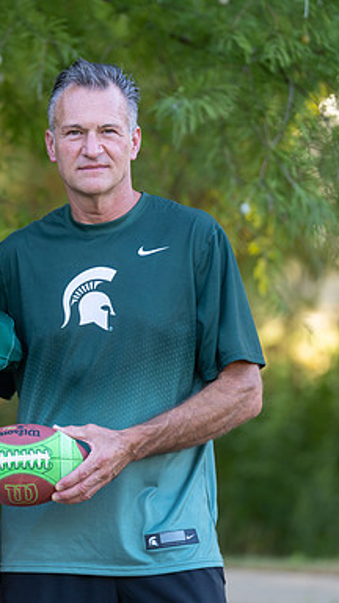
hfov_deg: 5.9
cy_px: 301
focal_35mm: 204
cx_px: 36
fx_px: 3260
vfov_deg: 10.6
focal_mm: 129
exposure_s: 1/320
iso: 320
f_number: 2.8
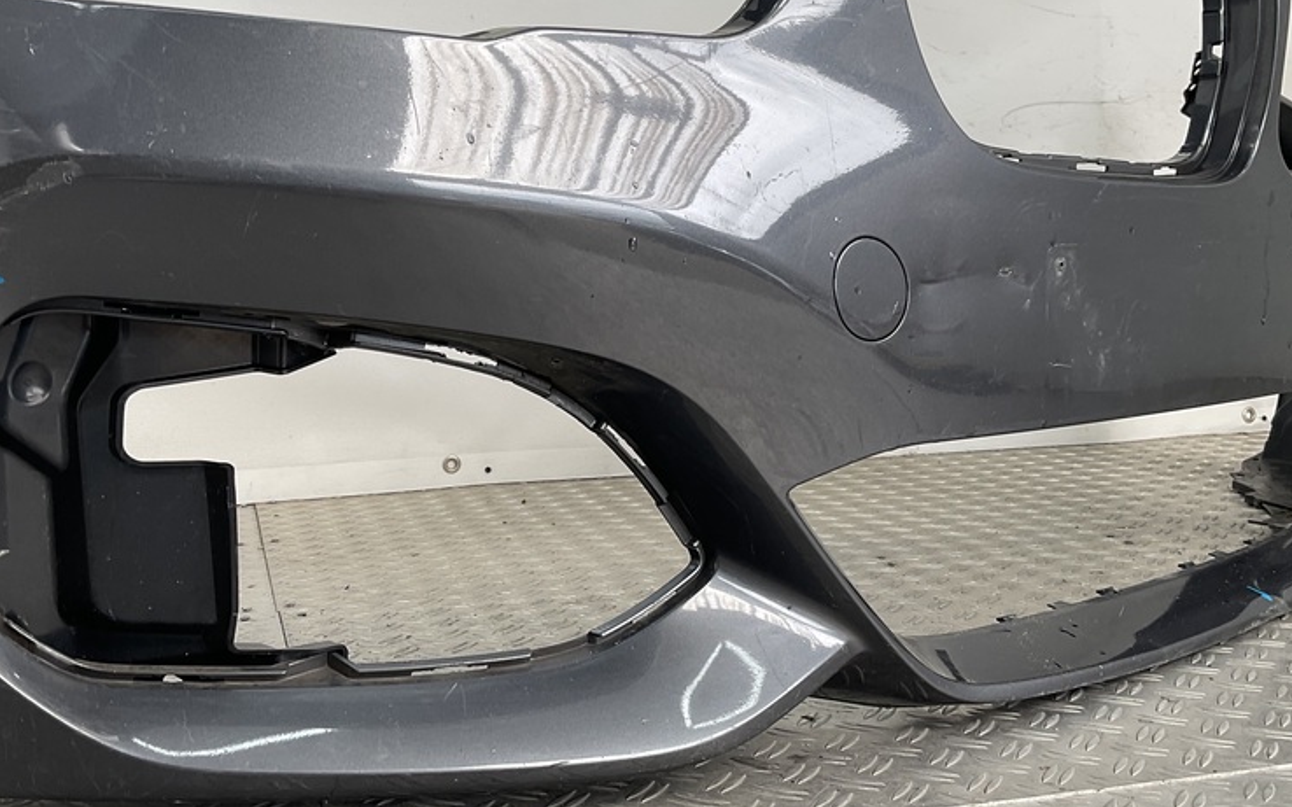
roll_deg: +0.6
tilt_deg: -7.0
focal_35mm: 42
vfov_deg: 30.5
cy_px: 401
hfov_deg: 47.2
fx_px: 1479
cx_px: 627
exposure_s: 1/120
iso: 16
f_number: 1.8
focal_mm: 3
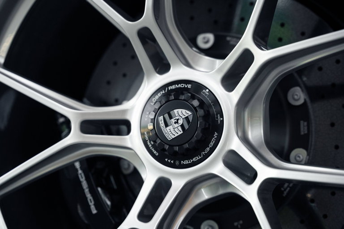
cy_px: 114
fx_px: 669
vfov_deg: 19.5
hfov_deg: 28.8
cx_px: 172
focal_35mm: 70
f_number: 2.8
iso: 640
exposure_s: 1/250
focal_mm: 70
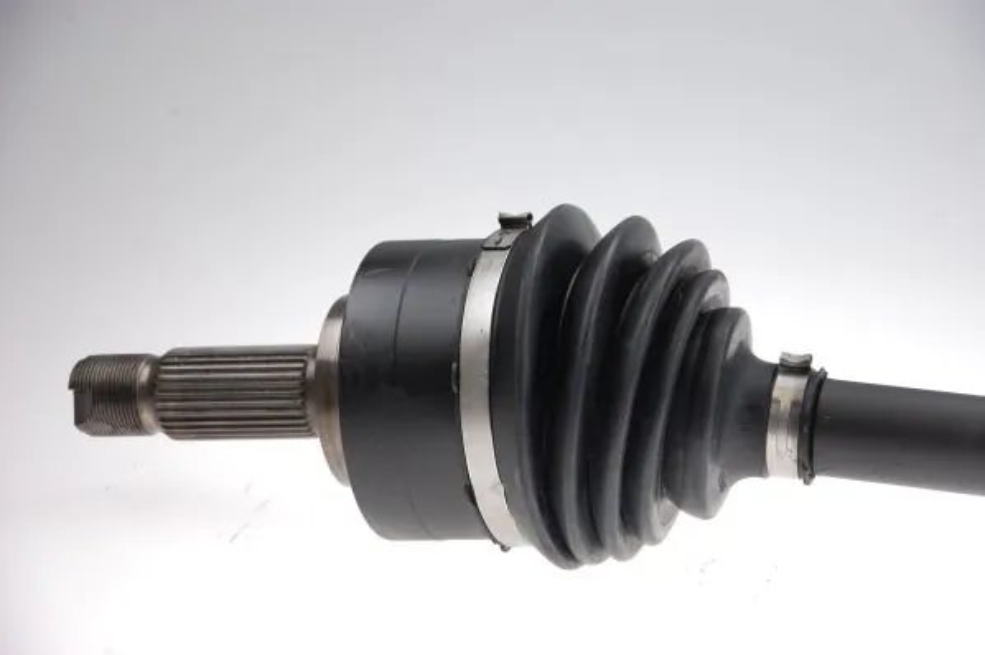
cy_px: 328
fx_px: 3076
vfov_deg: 12.2
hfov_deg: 18.2
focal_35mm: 112
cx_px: 492
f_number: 5.6
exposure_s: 1/250
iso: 400
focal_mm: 75
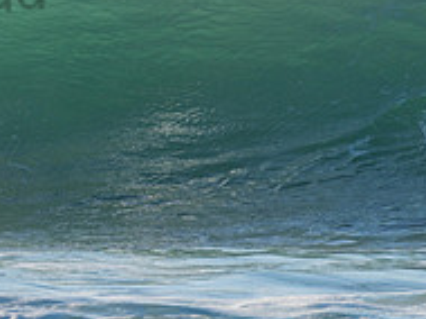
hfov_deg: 1.1
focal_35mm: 1801
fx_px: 22136
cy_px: -43
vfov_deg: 0.8
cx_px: -193
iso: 64
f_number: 10
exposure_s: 1/320
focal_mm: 500
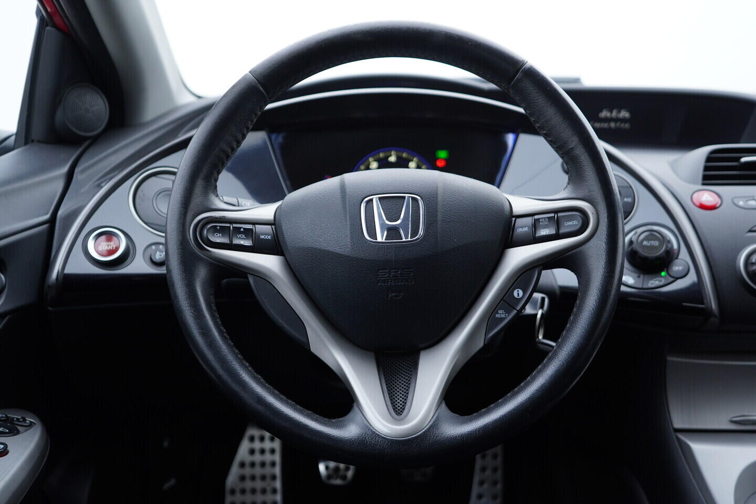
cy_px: 252
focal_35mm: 36
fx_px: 756
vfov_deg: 36.9
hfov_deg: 53.1
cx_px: 378
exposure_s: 1/40
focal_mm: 24
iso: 160
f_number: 2.8
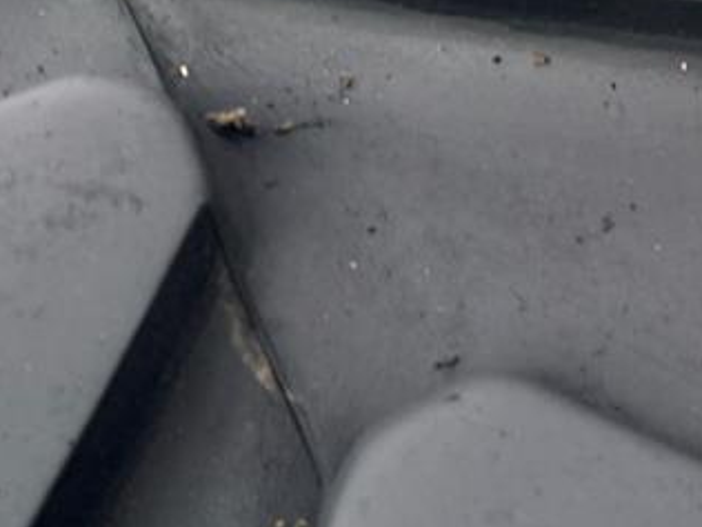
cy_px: 158
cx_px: 864
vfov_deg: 18.1
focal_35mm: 81
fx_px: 1643
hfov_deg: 22.1
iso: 50
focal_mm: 4.65
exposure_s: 1/159
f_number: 1.8
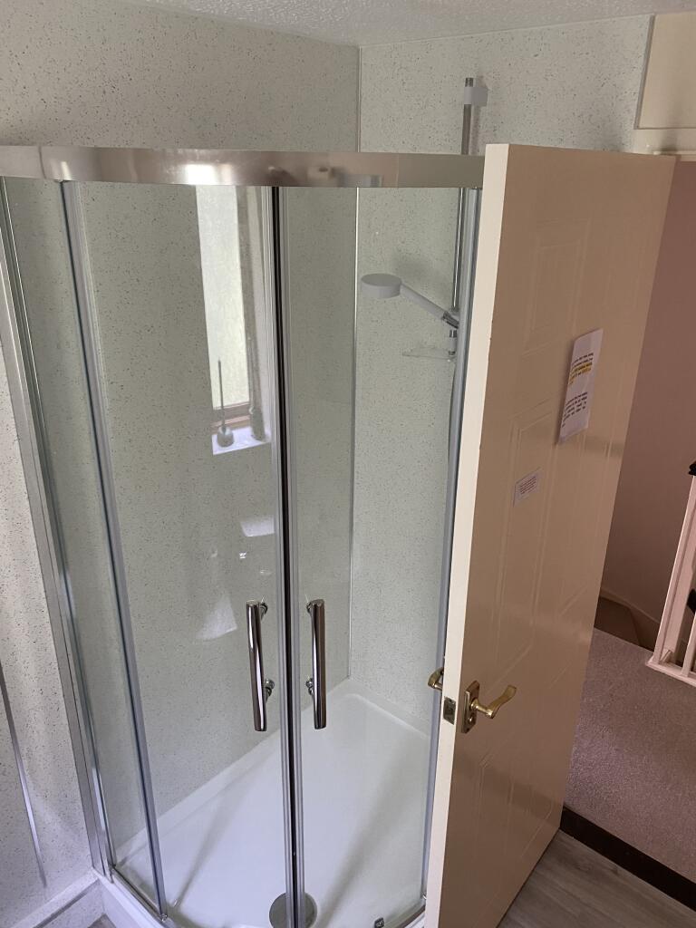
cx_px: 348
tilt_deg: -21.5
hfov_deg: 53.1
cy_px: 464
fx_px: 697
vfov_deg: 67.3
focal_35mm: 26
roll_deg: -0.9
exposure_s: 1/60
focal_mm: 4.25
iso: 250
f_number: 1.8
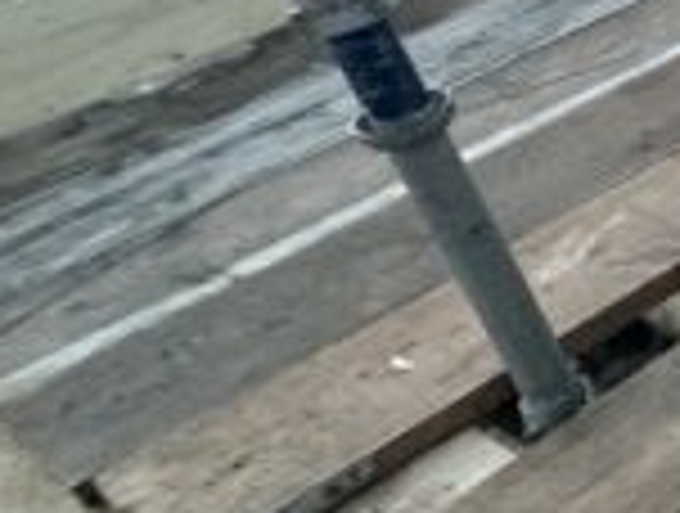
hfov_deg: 15.5
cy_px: -90
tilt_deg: -30.3
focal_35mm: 71
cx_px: 1603
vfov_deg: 19.7
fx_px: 1398
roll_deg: +2.4
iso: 400
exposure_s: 1/60
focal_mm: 2.22
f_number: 2.2
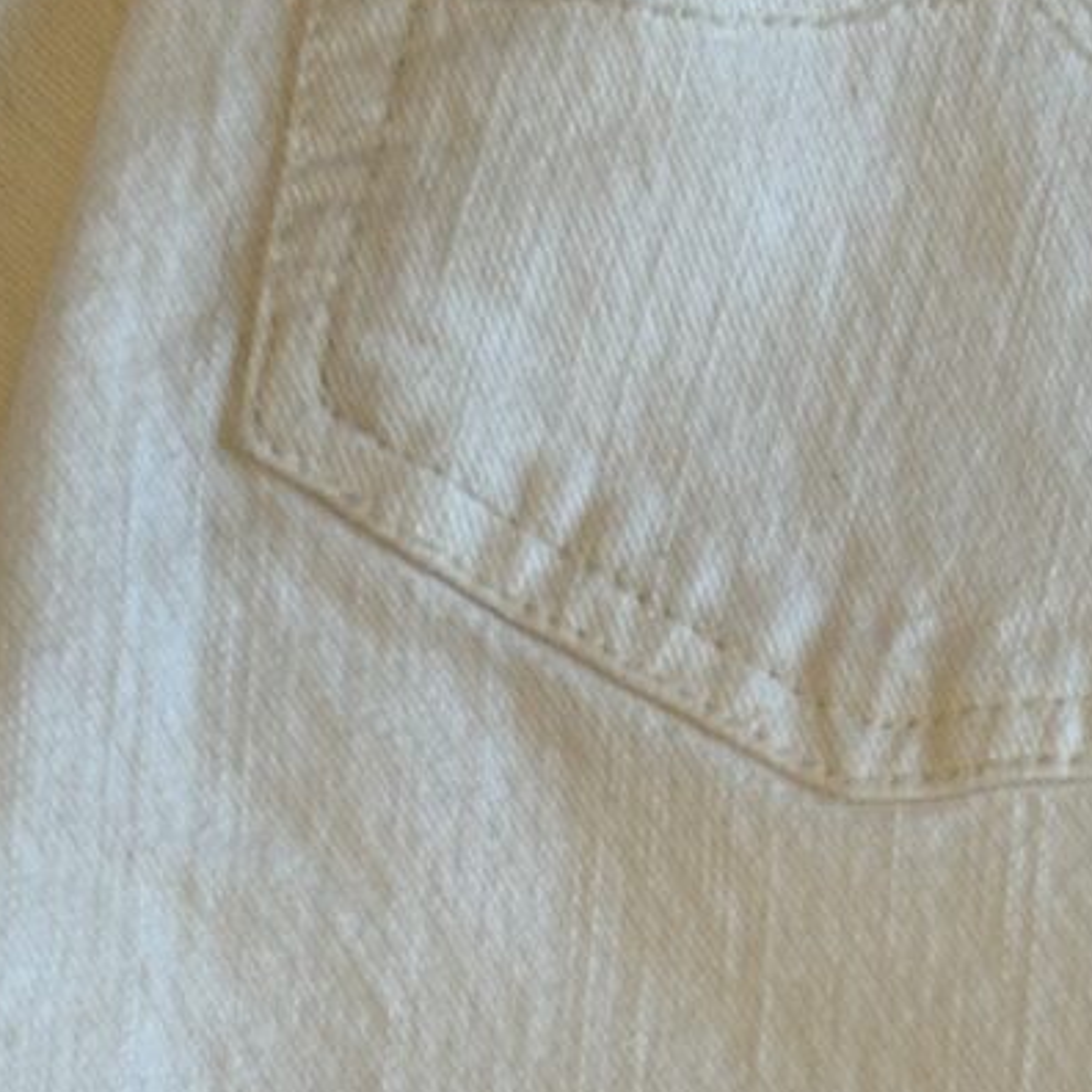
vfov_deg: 14.4
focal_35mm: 119
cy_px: 1111
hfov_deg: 14.6
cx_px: 802
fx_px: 4247
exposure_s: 1/60
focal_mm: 5.7
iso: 160
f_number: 1.5
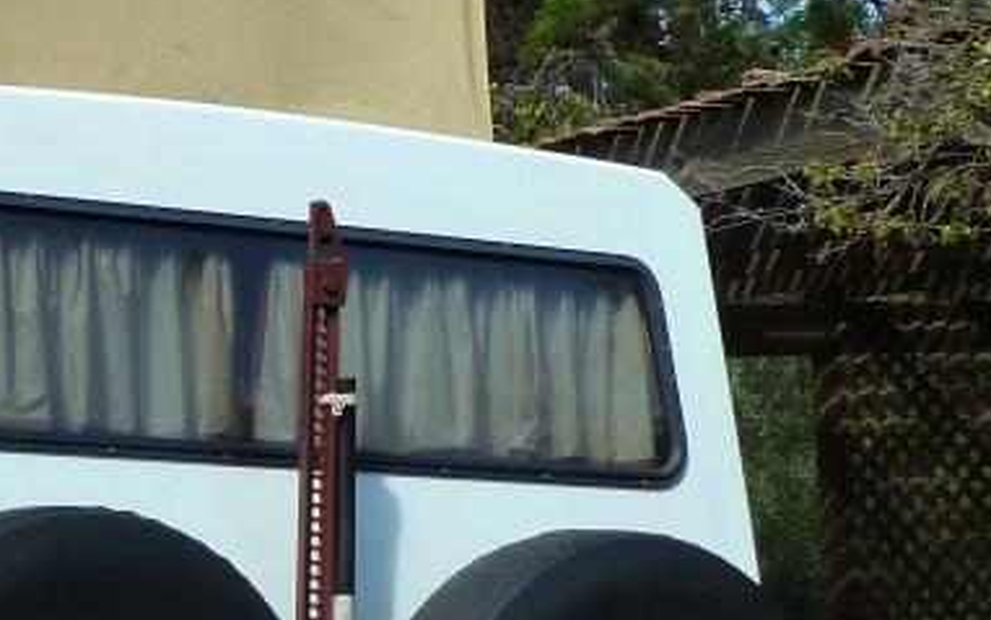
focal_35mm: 105
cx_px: -316
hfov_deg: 18.4
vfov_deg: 12.4
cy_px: 498
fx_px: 2837
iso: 125
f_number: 4
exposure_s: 1/320
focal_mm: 6.1
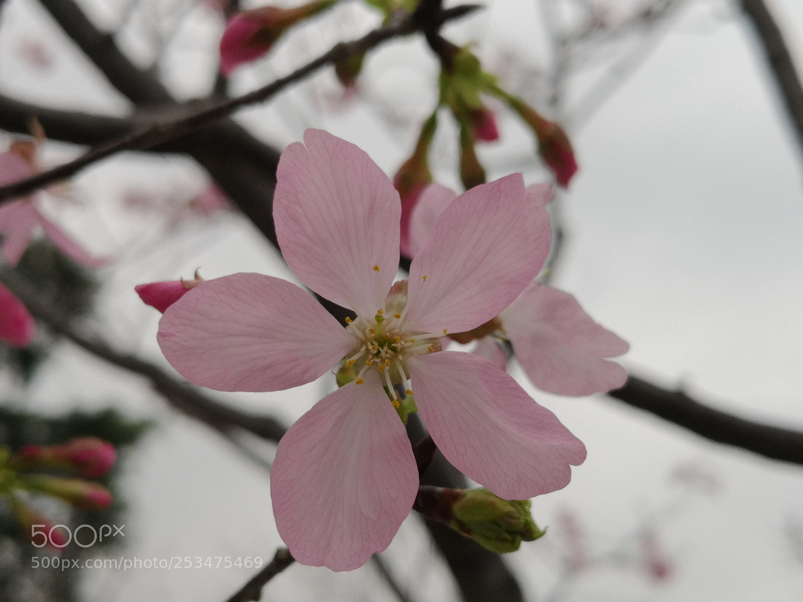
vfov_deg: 30.3
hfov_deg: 39.7
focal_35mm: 48
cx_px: 402
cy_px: 301
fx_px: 1113
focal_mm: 3.95
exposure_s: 1/684
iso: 50
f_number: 1.6
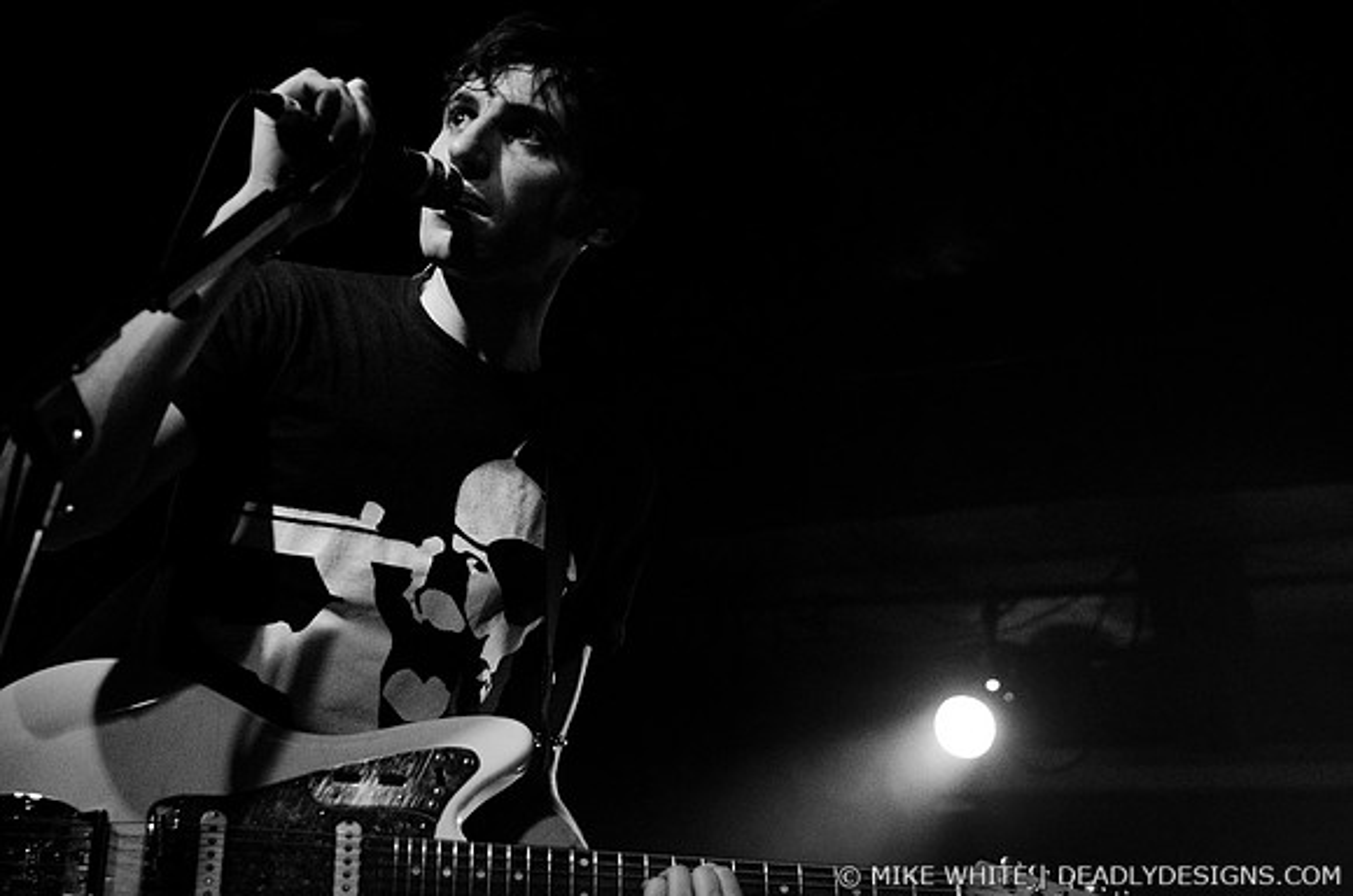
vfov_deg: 25.6
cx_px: 676
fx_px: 1969
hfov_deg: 37.9
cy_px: 448
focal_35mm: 52
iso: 2000
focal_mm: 35
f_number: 2.8
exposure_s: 1/100
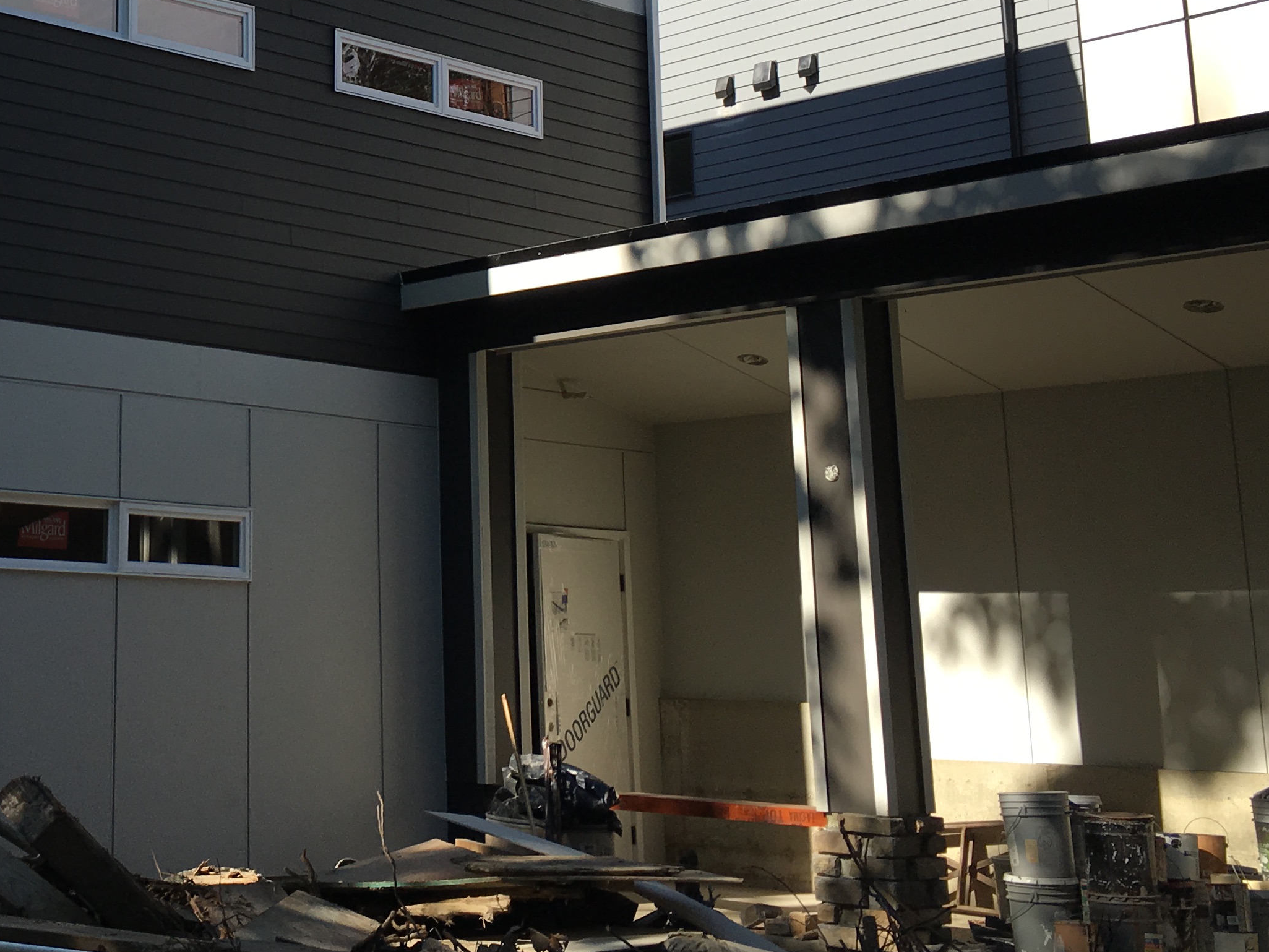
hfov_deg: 32.1
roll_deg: -0.7
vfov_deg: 25.2
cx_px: 122
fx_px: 2090
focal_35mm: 57
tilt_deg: +13.4
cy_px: 174
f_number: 2.2
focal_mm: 4.15
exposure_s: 1/905
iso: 25
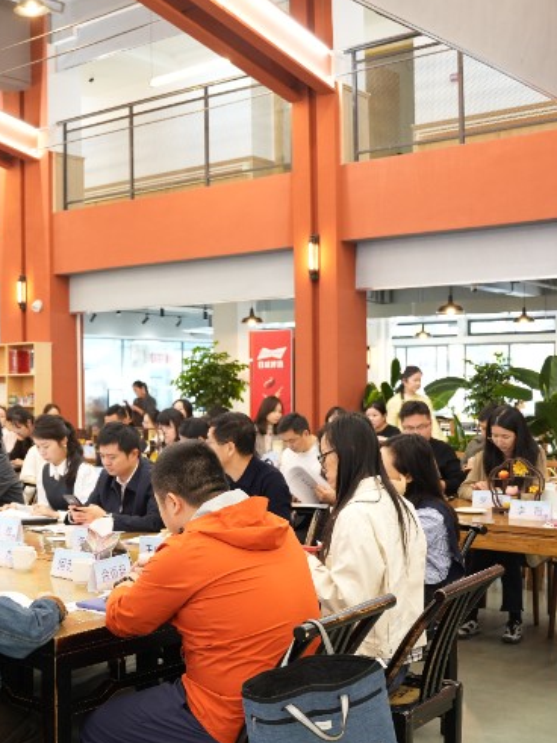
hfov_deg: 30.2
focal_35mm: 47
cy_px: 455
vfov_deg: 40.2
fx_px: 1009
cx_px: 115
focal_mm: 24
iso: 1250
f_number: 2.8
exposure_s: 1/30
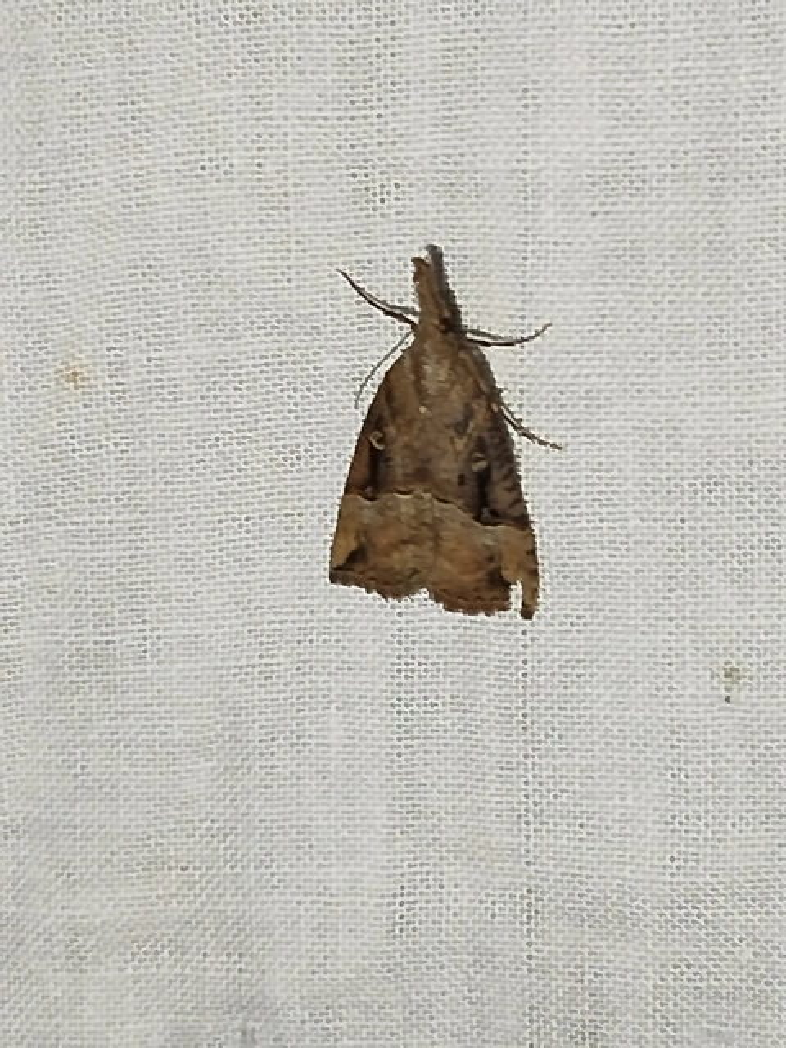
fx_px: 3179
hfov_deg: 14.1
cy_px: 524
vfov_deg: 18.7
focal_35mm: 105
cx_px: 393
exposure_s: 1/50
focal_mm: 5.31
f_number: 1.7
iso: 125
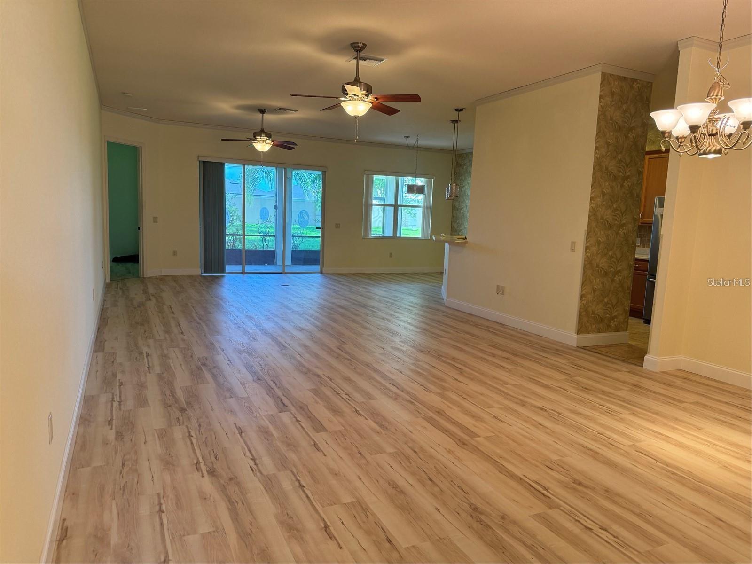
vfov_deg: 56.8
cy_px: 282
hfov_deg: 71.6
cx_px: 376
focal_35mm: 24
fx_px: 521
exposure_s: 1/60
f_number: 1.78
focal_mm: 6.86
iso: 125
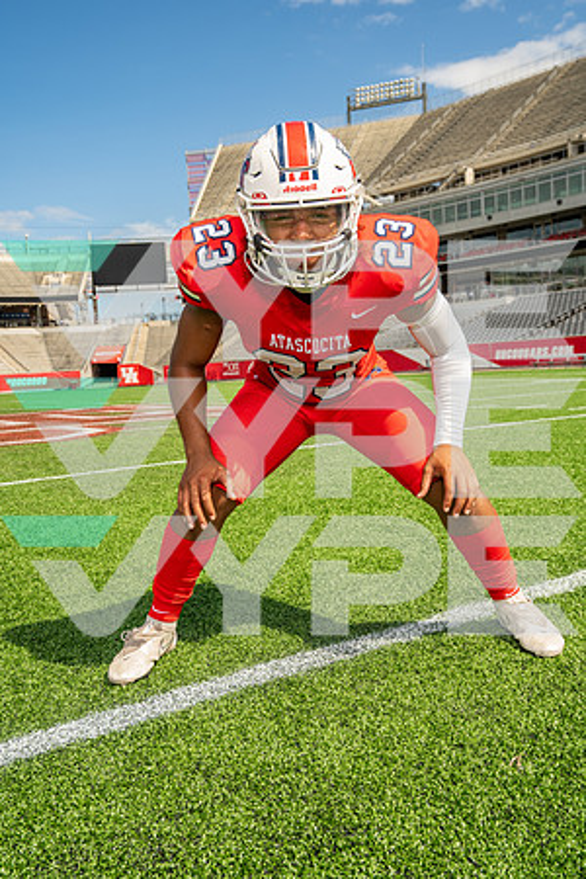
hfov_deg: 38.9
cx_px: 293
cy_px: 440
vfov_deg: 55.8
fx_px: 830
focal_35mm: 34
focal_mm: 34
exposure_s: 1/320
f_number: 6.3
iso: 100
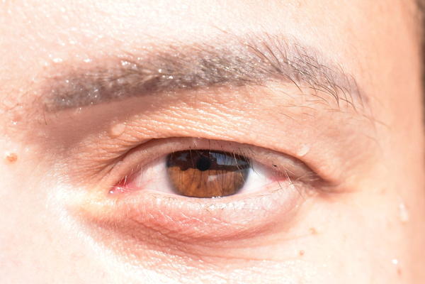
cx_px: 212
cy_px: 142
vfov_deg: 16.6
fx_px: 974
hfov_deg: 24.6
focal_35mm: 82
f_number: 14
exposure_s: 1/2000
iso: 5000
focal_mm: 55
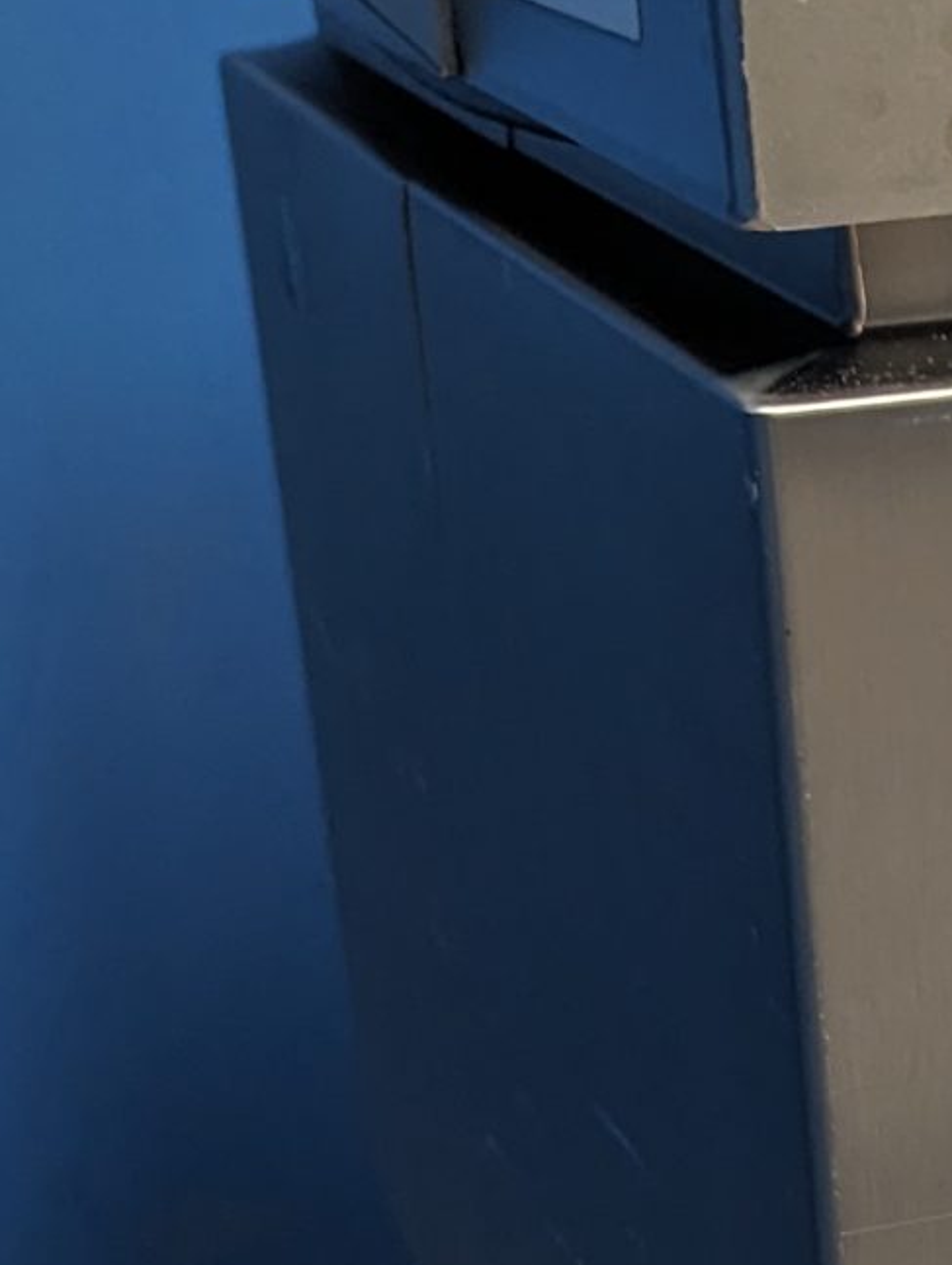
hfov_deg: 14.7
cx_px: 1321
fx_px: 3476
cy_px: 1388
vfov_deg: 19.7
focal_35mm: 95
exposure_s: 1/100
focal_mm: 6.81
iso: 365
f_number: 1.85
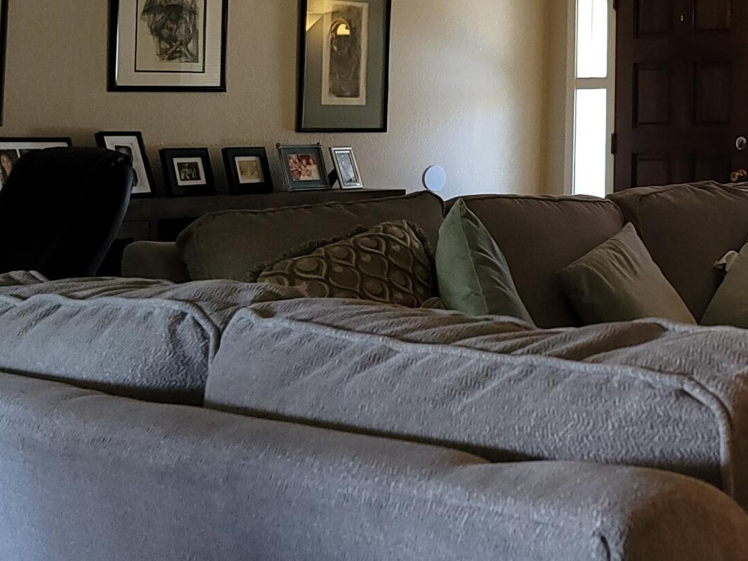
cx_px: 875
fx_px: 1491
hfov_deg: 25.5
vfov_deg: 20.6
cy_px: 3
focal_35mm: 69
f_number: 1.8
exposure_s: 1/60
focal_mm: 7
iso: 250
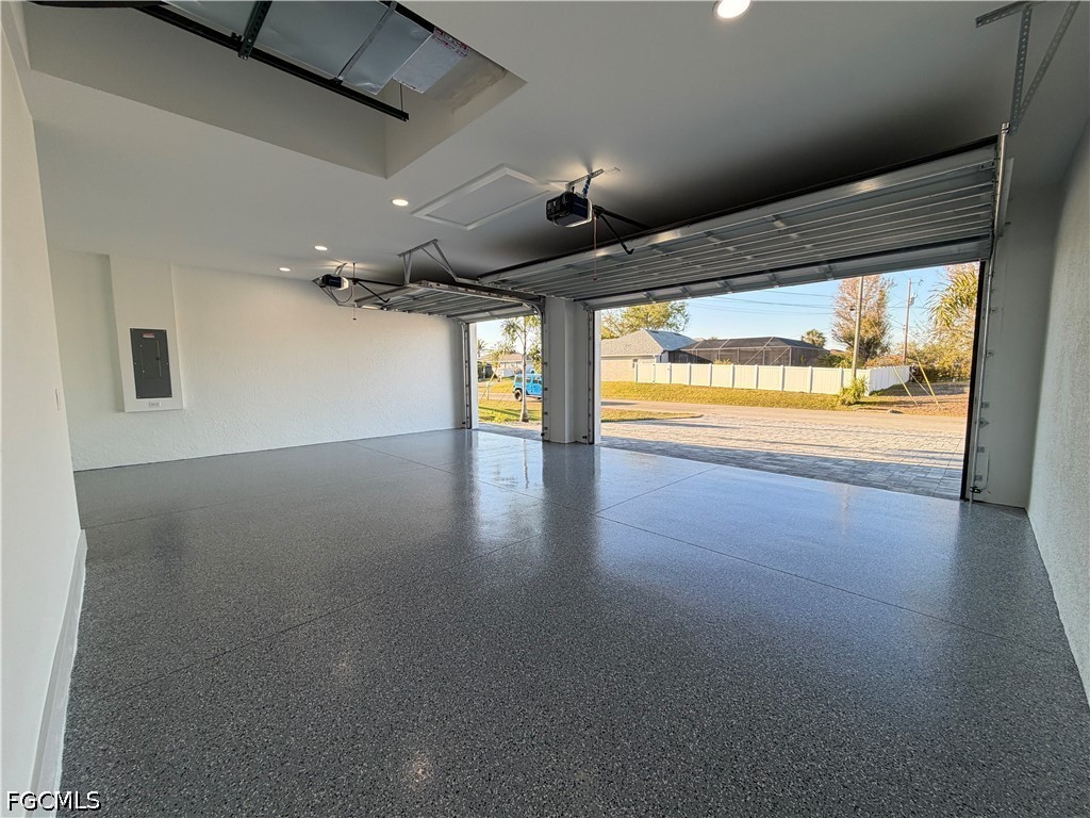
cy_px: 409
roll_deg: +0.4
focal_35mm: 14
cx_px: 545
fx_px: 441
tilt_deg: -5.3
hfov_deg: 102.1
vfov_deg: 85.7
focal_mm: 2.22
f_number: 2.2
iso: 40
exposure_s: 1/224
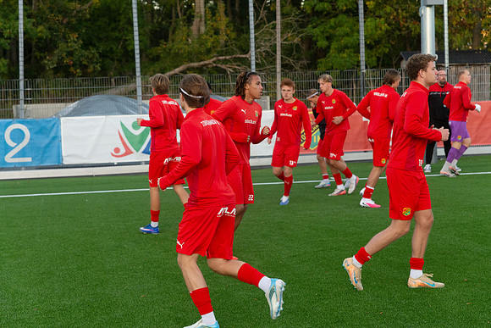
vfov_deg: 19.5
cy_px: 164
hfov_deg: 28.8
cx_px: 246
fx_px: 955
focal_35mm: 70
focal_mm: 70
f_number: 4
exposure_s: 1/1250
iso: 2800
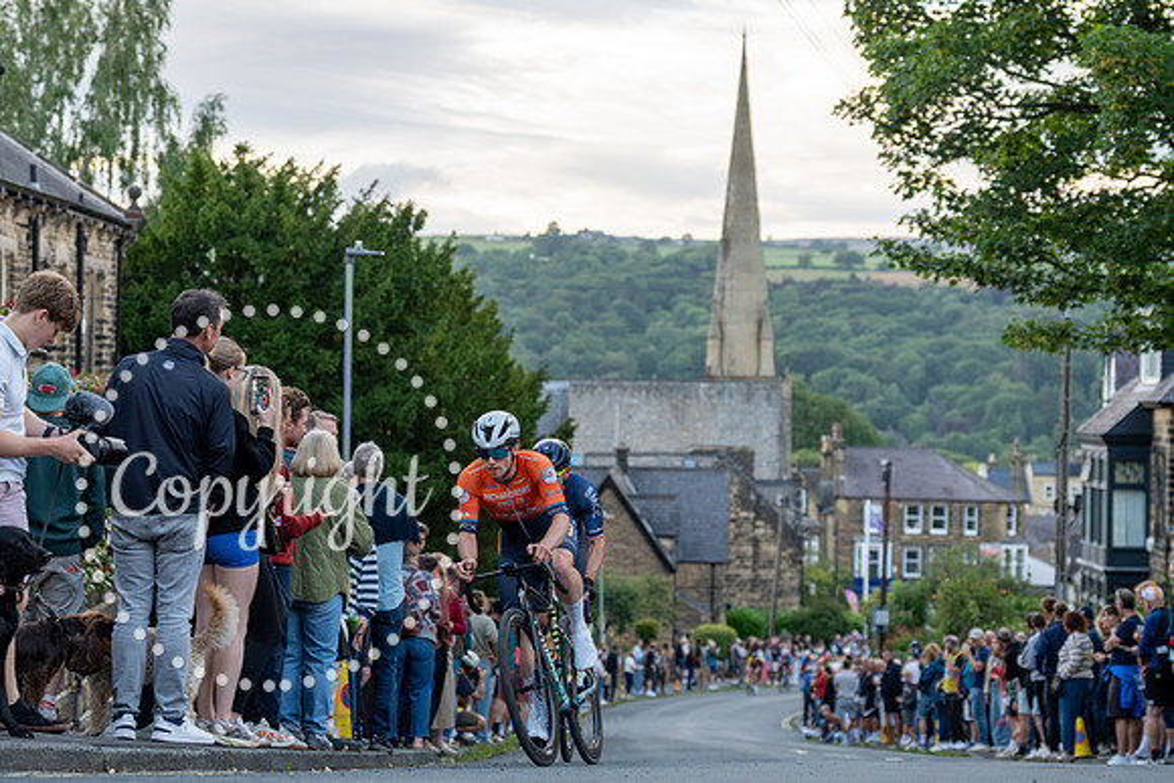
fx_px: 2943
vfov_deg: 15.2
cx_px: 506
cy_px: 397
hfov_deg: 22.5
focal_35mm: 90
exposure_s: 1/800
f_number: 3.5
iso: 1600
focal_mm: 79
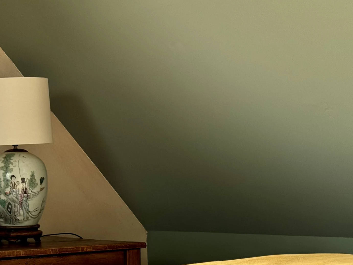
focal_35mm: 89
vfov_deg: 16.4
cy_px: 233
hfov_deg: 21.5
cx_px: 33
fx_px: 908
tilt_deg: -2.9
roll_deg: +1.2
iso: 80
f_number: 1.78
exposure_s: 1/121
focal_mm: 6.76
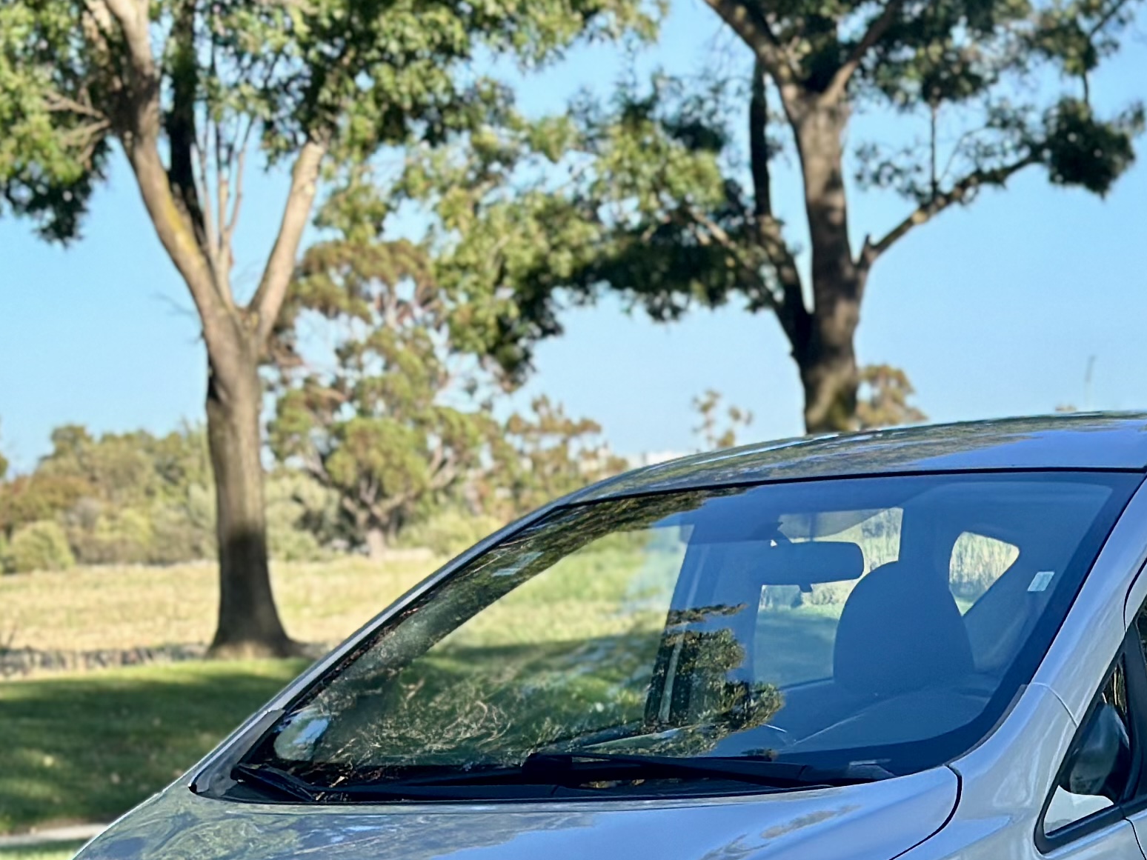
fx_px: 4142
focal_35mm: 125
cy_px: 966
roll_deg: +3.5
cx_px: 901
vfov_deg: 11.7
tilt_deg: -5.9
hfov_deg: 15.7
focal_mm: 6.86
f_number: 1.78
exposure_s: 1/1414
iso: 80
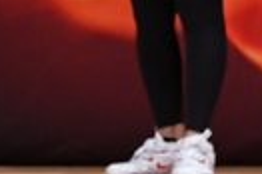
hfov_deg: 1.5
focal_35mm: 1330
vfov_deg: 1.0
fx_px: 9667
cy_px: -94
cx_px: -325
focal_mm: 150
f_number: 5.6
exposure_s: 1/400
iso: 3200
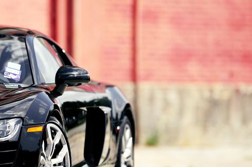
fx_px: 2582
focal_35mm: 369
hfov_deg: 5.6
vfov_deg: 3.7
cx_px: 50
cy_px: 77
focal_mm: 200
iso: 100
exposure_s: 1/4000
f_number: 2
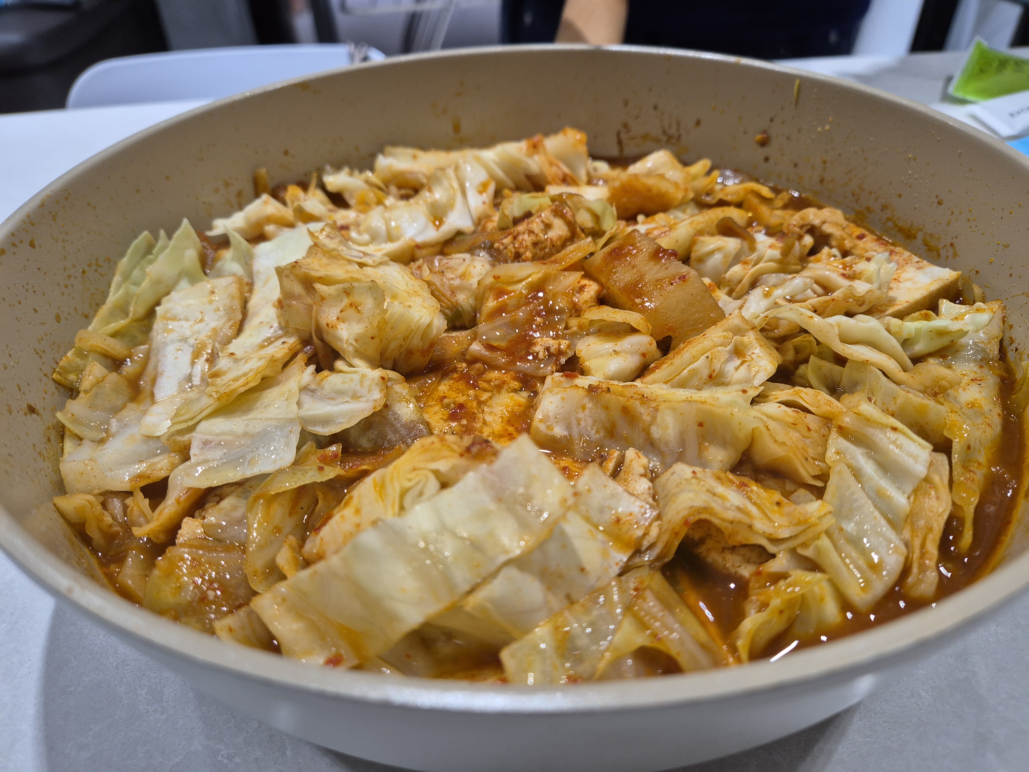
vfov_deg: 58.9
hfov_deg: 73.9
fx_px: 684
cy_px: 386
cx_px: 514
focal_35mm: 23
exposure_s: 1/120
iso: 250
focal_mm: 5.4
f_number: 1.8
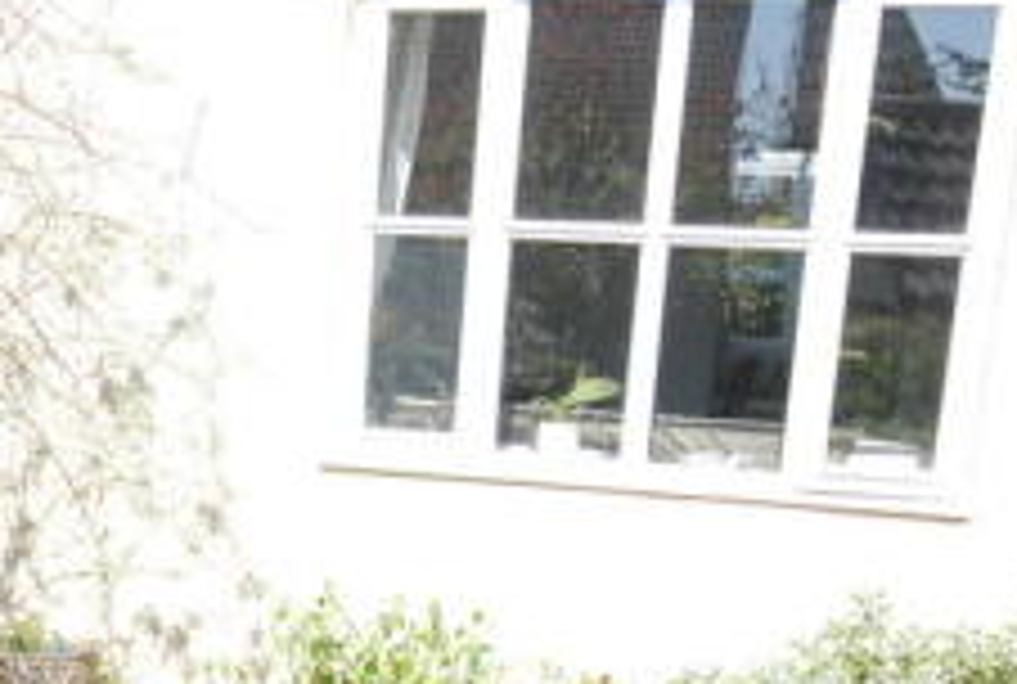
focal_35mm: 73
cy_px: 785
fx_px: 2080
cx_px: 133
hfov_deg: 26.7
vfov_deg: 17.9
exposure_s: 1/160
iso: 100
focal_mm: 17
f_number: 6.3
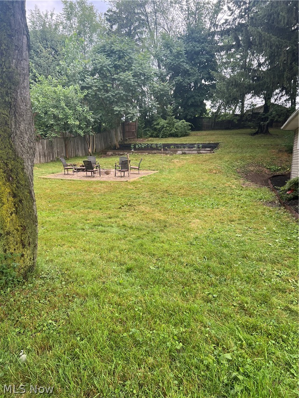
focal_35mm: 26
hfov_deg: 53.1
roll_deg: -1.9
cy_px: 199
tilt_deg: -6.2
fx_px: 299
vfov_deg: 67.3
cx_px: 150
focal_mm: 5.7
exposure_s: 1/404
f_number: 1.5
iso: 50
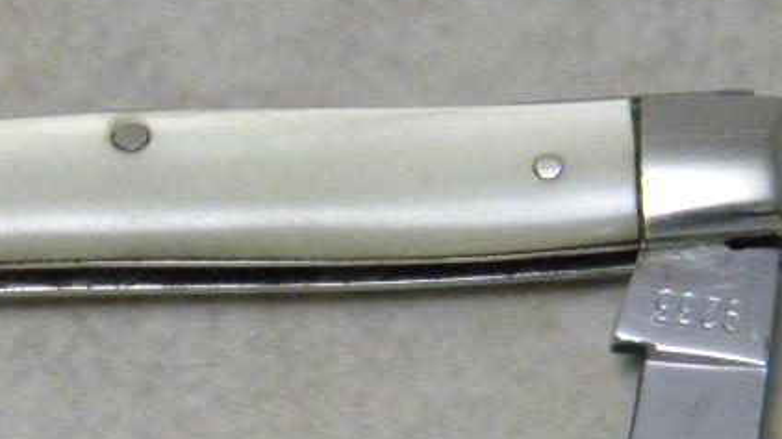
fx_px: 5617
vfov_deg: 4.5
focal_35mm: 271
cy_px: 608
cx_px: 198
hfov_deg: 8.0
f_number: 4.7
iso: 800
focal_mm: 19
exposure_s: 1/65.3
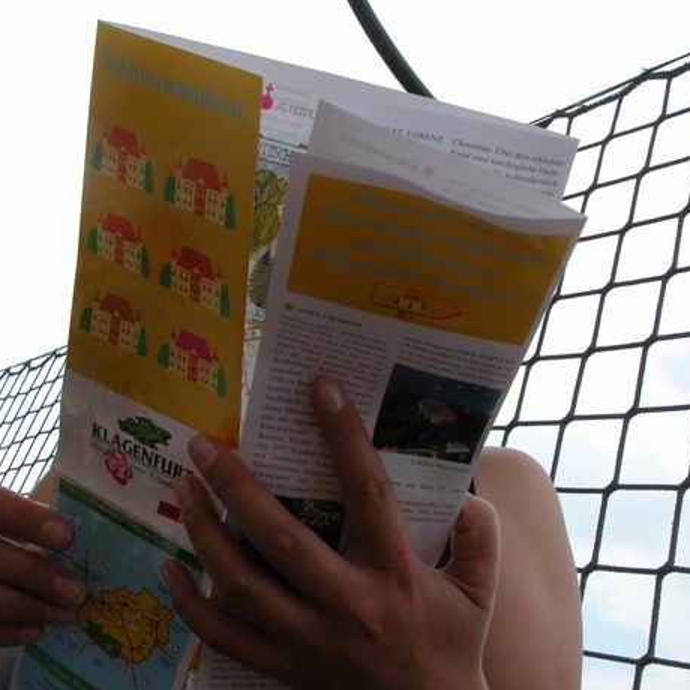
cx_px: 326
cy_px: 333
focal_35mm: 48
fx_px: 1082
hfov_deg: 35.3
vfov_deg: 35.4
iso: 100
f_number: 7.2
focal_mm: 10
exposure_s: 1/173
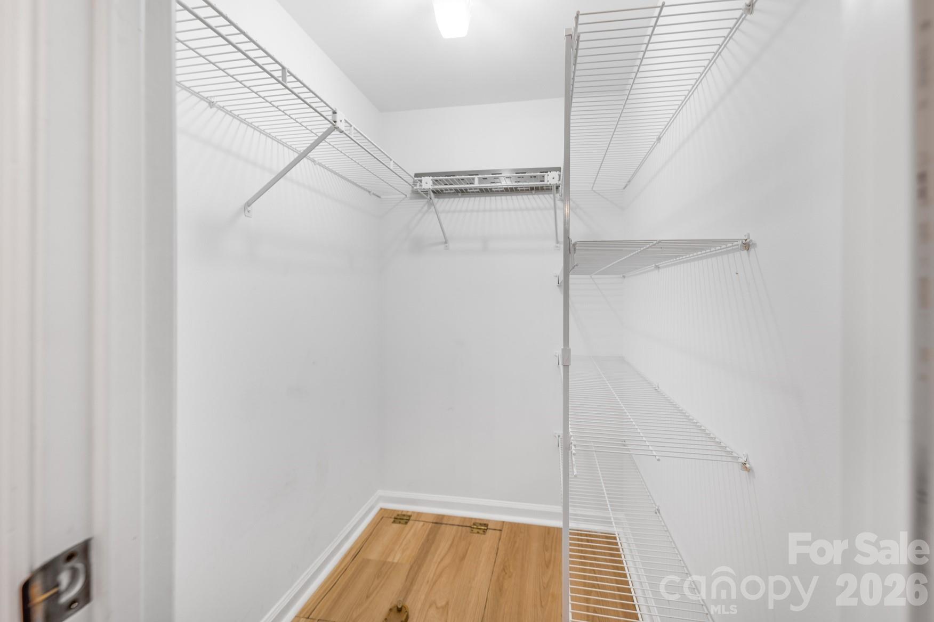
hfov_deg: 104.3
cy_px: 311
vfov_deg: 81.2
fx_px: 363
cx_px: 467
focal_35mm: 14
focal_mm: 14
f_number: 4
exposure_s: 1/125
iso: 100
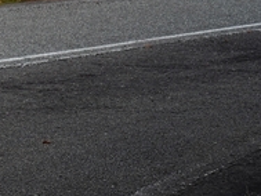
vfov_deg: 6.5
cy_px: 78
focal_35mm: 228
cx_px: -286
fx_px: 1720
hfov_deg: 8.2
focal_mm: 56
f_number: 8
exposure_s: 1/320
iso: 100
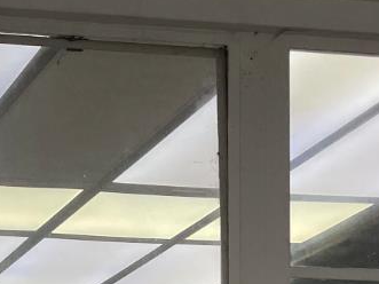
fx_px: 1291
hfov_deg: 15.3
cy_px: 594
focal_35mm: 118
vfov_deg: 11.2
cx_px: -212
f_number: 1.6
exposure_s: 1/369
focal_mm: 4.2
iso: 32
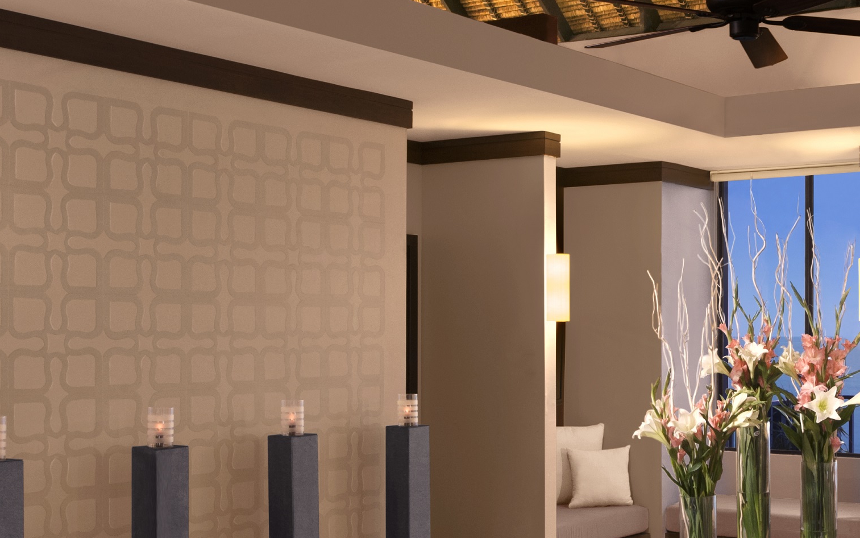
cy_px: 351
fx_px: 1289
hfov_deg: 35.4
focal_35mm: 55
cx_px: 720
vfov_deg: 23.5
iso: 400
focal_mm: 24
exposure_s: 2
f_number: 14
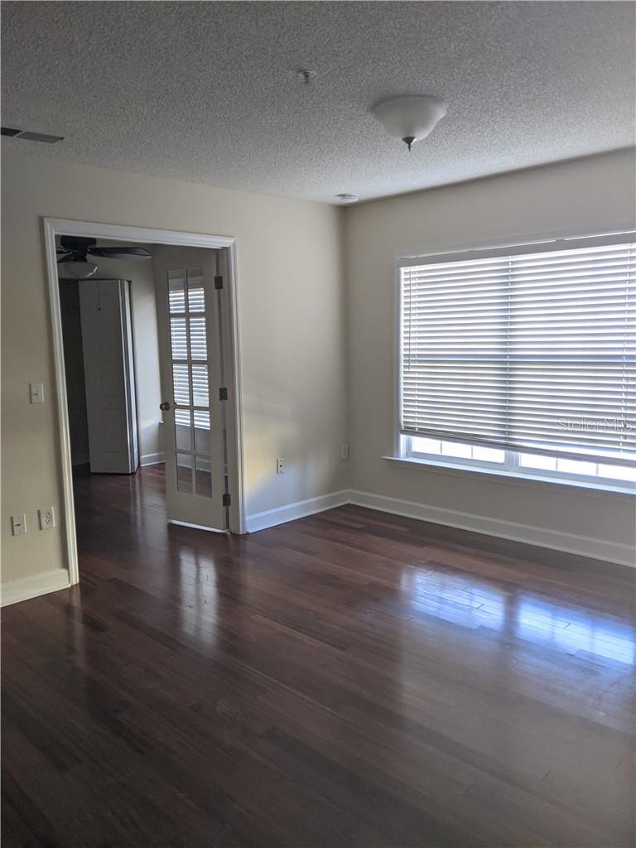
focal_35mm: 27
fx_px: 661
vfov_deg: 65.3
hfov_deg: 51.4
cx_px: 318
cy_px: 424
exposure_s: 1/120
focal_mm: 4.44
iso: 226
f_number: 1.8
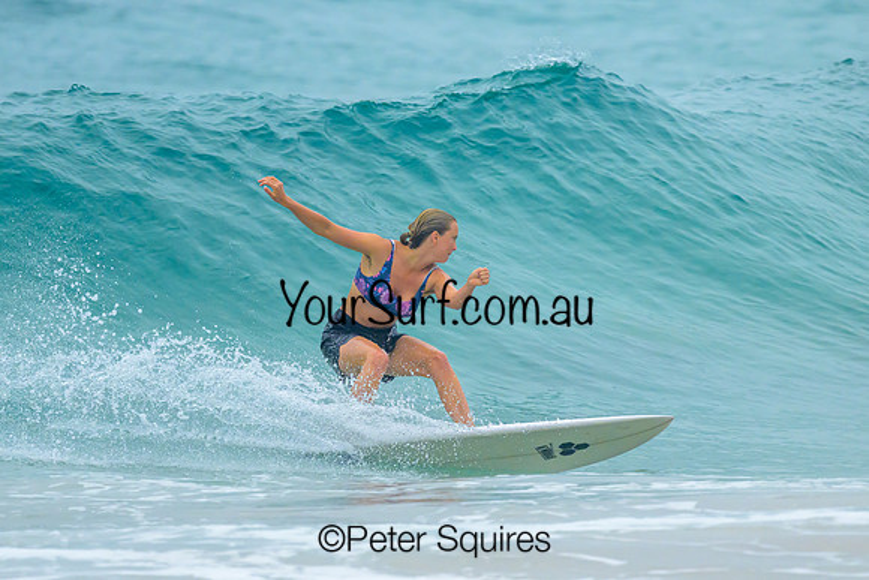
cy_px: 230
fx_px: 26567
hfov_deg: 1.9
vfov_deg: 1.3
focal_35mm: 1100
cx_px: 344
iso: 1600
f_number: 6.3
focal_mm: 800
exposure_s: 1/2000
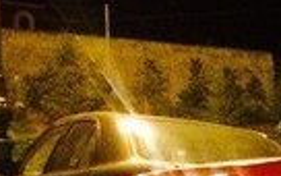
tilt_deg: -4.1
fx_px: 1141
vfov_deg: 8.3
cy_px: 374
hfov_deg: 12.6
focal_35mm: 149
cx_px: 535
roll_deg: +1.1
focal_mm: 4.15
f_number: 2.2
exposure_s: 1/17
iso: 500
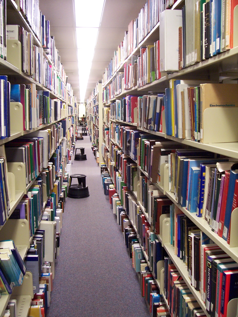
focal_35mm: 34
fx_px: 312
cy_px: 158
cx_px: 119
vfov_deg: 54.0
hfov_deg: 41.8
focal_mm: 5.6
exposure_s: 1/15
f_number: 2.7
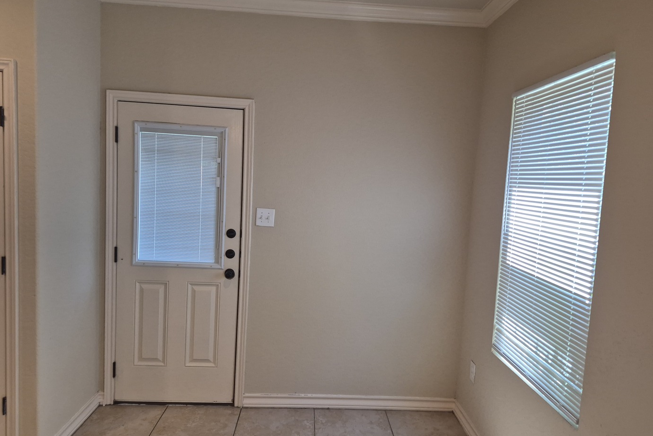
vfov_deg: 51.2
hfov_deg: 71.5
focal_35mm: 25
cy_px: 235
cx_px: 333
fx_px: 453
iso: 100
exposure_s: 1/120
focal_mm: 5.4
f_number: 1.8
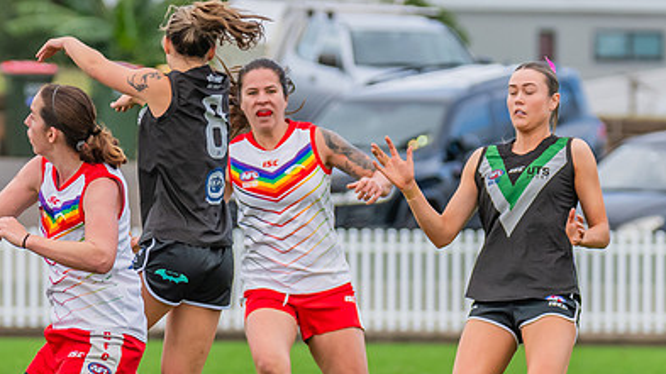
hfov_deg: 3.2
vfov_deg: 1.8
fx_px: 11866
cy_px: 205
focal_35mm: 672
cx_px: 129
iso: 800
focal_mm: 240
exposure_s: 1/1000
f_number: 5.6
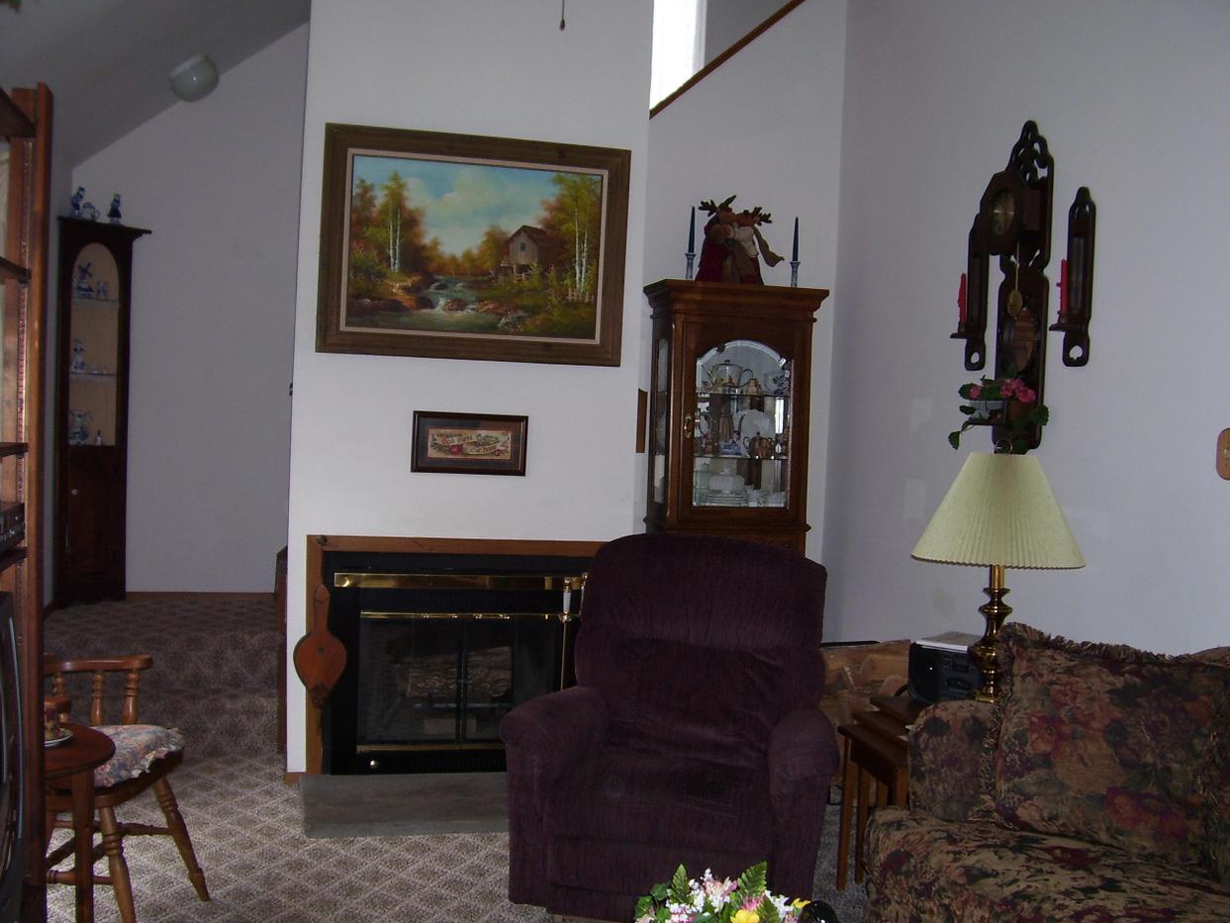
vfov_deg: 40.7
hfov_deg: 52.6
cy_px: 457
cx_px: 617
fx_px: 1244
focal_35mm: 35
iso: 80
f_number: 2.7
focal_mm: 5.6
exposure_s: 1/45
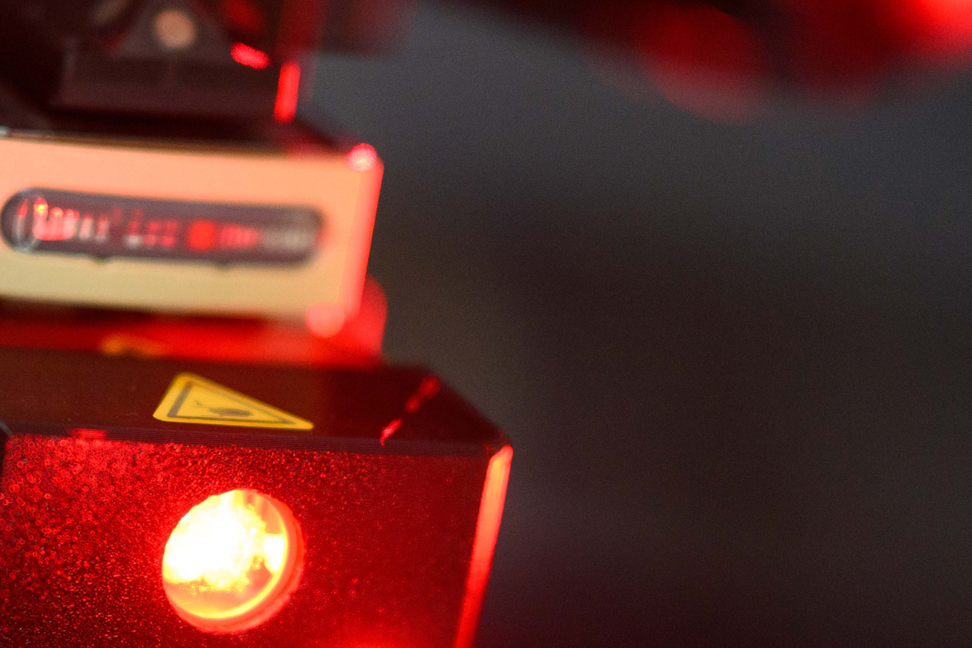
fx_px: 6723
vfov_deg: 5.5
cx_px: 287
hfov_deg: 8.3
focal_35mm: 249
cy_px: 465
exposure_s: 1/200
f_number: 1.4
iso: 2500
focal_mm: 105
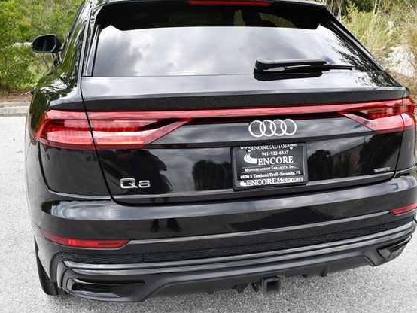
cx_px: 226
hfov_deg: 46.7
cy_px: 160
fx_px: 482
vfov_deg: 36.0
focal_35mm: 40
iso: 200
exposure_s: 1/250
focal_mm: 18
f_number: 5.6
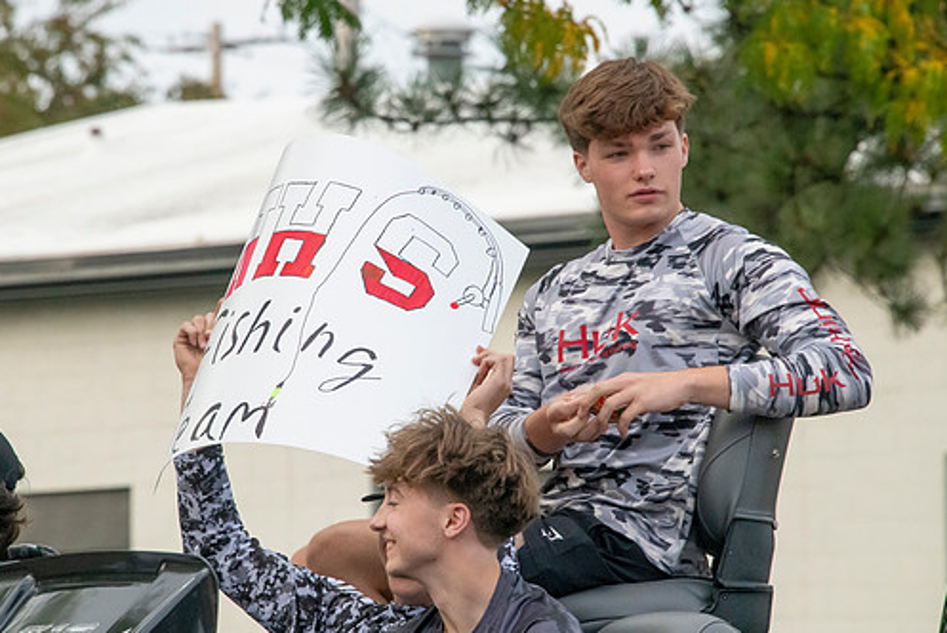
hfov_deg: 5.9
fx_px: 9212
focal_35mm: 350
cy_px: 348
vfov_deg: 3.9
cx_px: 404
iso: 3200
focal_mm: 300
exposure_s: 1/1250
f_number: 11
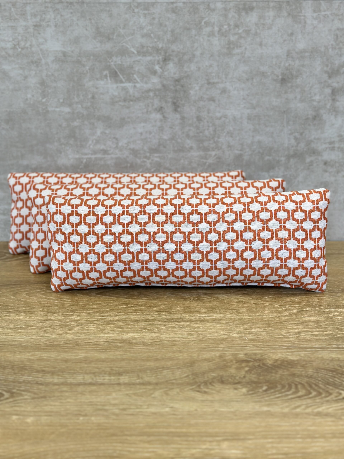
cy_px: 230
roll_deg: +0.5
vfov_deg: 39.7
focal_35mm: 48
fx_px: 636
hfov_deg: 30.3
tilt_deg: -17.9
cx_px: 172
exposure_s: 1/225
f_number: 1.78
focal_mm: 6.86
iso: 80
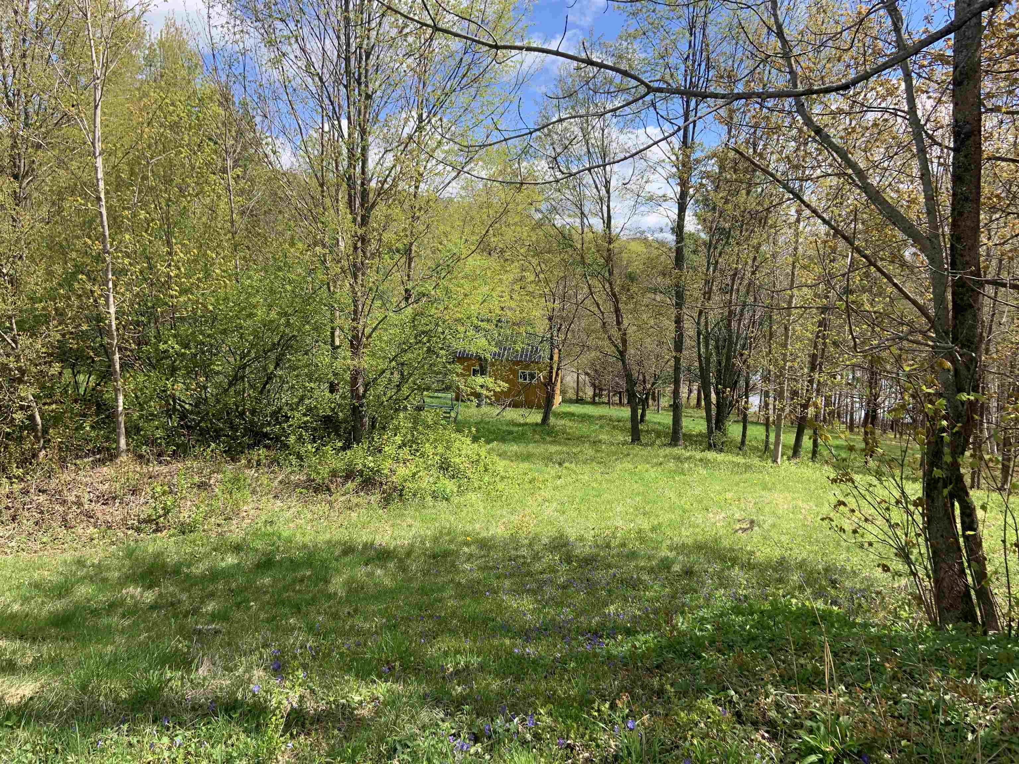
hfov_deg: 67.3
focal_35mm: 26
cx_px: 510
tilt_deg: -5.6
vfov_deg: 53.1
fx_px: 765
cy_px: 382
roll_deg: -1.1
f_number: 1.8
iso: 25
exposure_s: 1/1149
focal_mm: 4.25
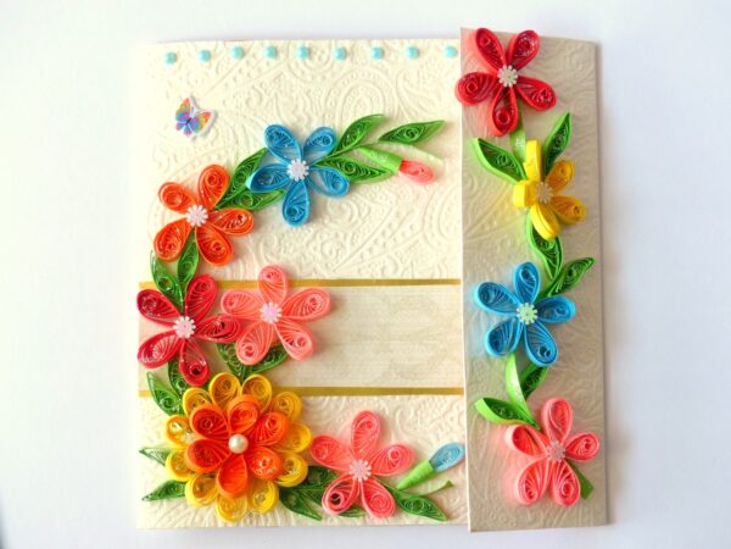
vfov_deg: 22.3
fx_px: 1394
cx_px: 366
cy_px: 274
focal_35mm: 66
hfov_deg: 29.4
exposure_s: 1/125
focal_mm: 11.9
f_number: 2.8
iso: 100
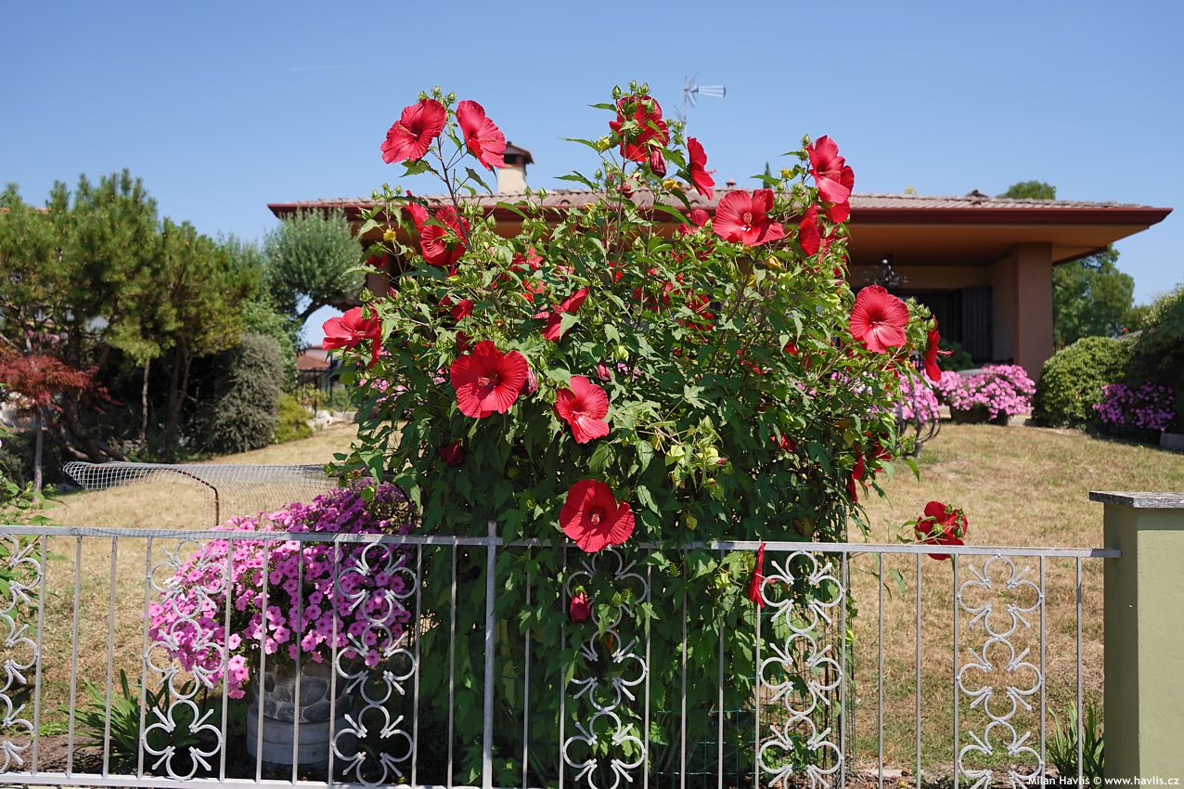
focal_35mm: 28
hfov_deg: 65.5
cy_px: 394
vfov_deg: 46.4
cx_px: 592
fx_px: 921
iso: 50
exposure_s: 1/400
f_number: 4
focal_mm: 28
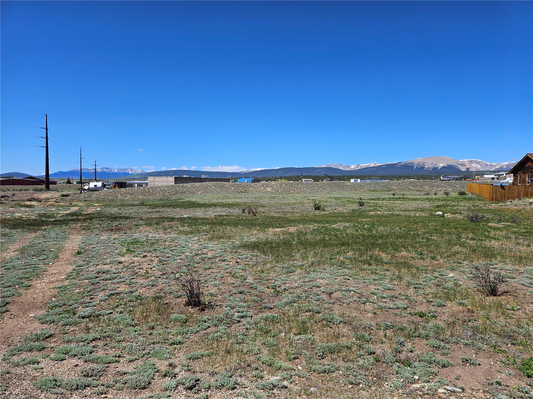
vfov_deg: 58.9
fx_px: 354
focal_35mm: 23
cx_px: 266
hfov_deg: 73.9
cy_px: 200
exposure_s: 1/2216
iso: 25
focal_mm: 5.4
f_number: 1.8
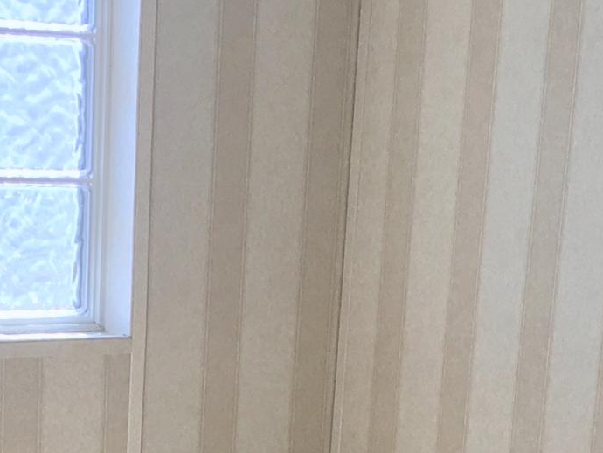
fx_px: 2196
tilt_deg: -15.4
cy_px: 731
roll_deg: -4.8
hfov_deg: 15.6
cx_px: 383
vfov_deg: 11.2
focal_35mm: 126
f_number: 2.2
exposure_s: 1/120
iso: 25
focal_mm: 4.15
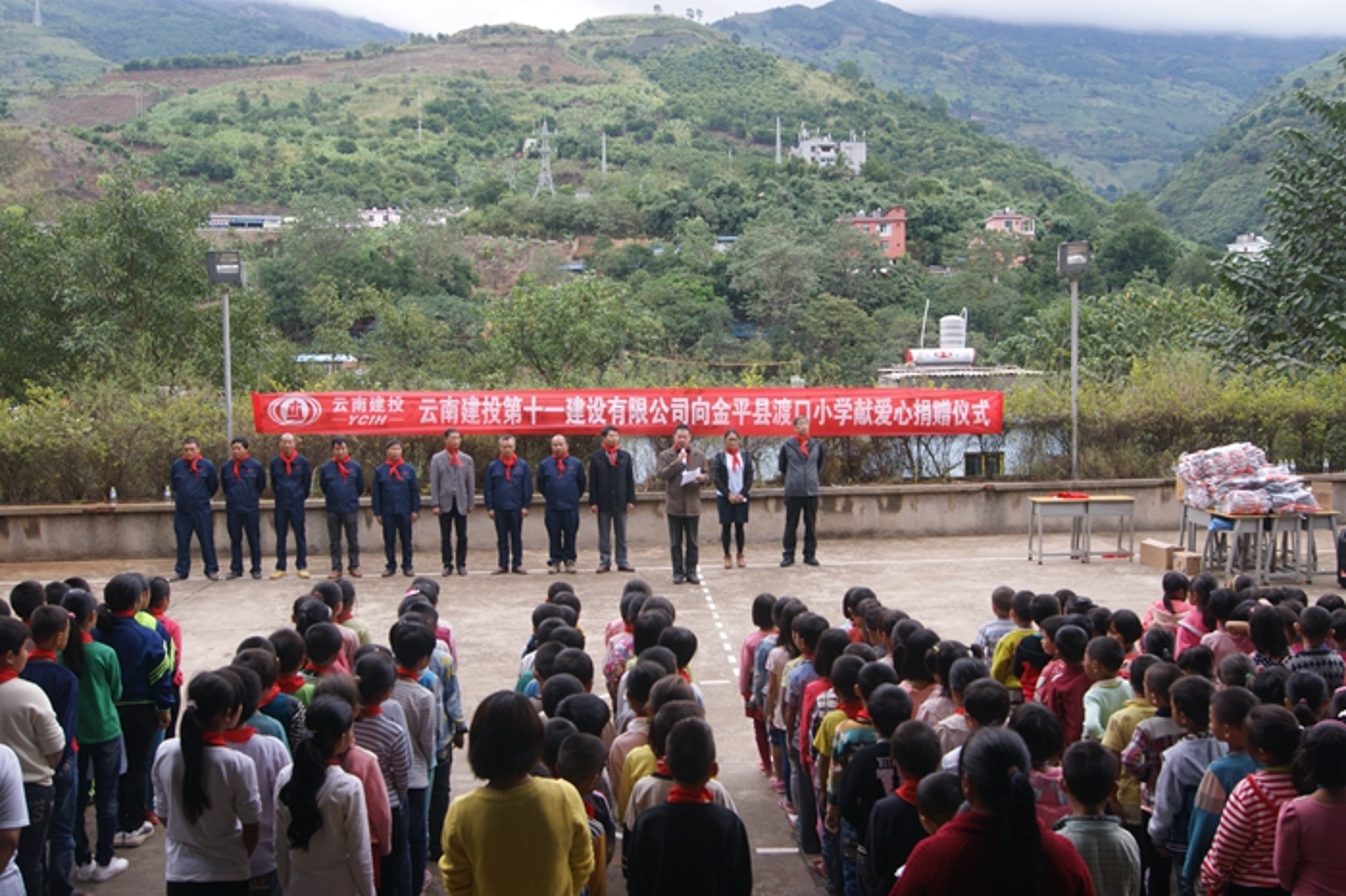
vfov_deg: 36.8
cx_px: 673
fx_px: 1345
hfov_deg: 53.2
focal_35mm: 36
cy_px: 448
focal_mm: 24
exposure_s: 1/60
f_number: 7.1
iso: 100
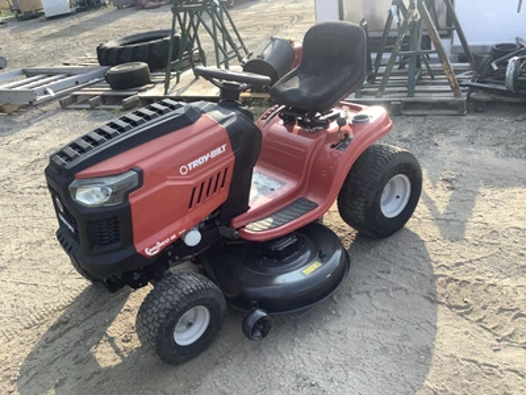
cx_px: 263
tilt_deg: -29.0
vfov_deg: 45.4
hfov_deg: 58.4
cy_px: 198
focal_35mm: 31
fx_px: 471
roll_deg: +8.8
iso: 25
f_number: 2.4
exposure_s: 1/324
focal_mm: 3.3
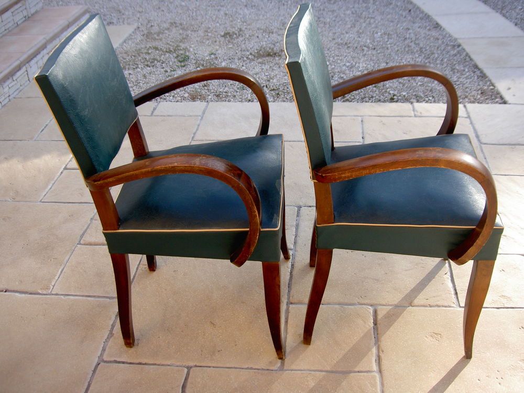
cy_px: 196
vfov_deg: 36.8
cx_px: 262
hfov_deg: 47.9
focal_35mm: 39
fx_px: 590
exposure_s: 1/160
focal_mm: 8
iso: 50
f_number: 2.8
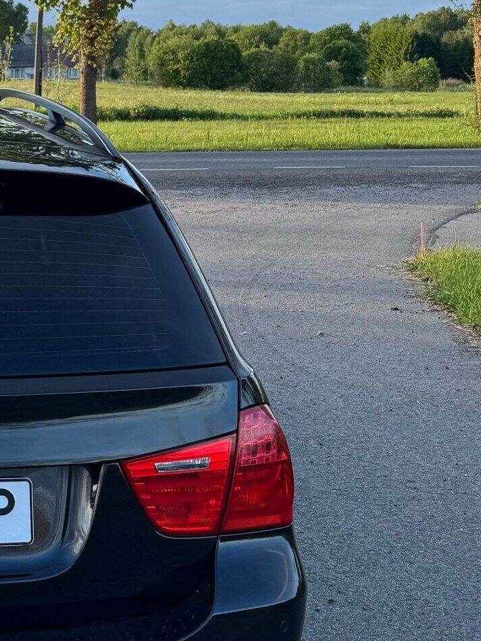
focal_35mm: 66
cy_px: 267
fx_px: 1223
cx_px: -111
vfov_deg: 29.3
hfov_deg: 20.7
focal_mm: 6.76
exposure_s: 1/1238
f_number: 1.78
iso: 80
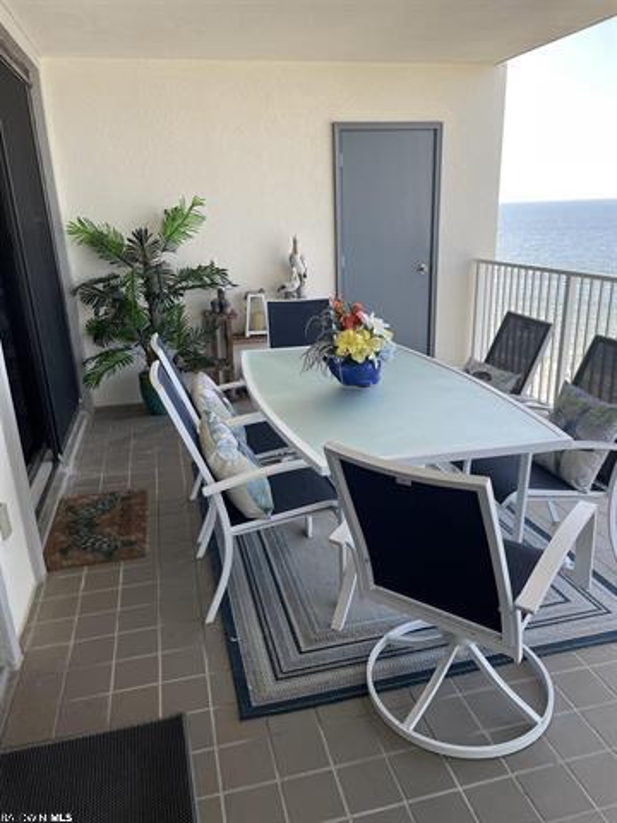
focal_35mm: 26
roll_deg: +3.0
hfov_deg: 53.1
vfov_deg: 67.3
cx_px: 308
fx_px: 618
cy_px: 412
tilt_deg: -17.7
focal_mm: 4.2
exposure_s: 1/483
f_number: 1.6
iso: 32
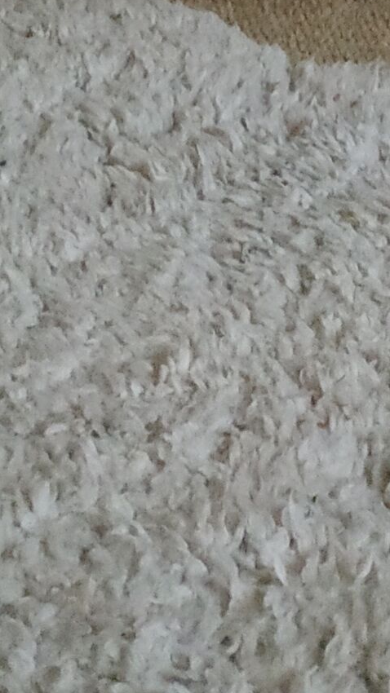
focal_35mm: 123
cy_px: -792
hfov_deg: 9.8
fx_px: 2262
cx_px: 309
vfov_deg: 14.0
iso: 1250
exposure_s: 1/20
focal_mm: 3.94
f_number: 1.9
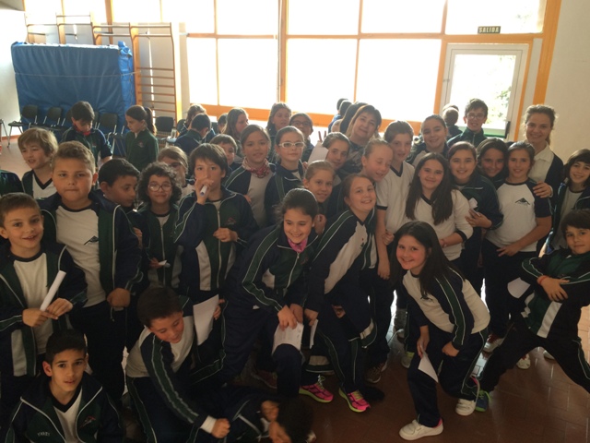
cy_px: 222
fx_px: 494
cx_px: 295
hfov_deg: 61.7
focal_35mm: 29
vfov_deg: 48.2
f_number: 2.2
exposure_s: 1/30
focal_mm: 4.15
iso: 80
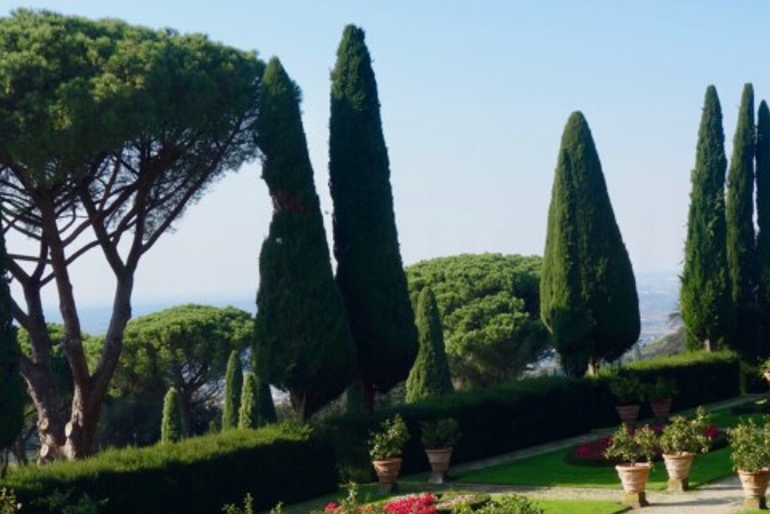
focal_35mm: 77
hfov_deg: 26.3
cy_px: 432
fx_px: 1647
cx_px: 437
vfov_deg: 17.5
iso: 125
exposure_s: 1/250
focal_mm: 13.9
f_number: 5.6
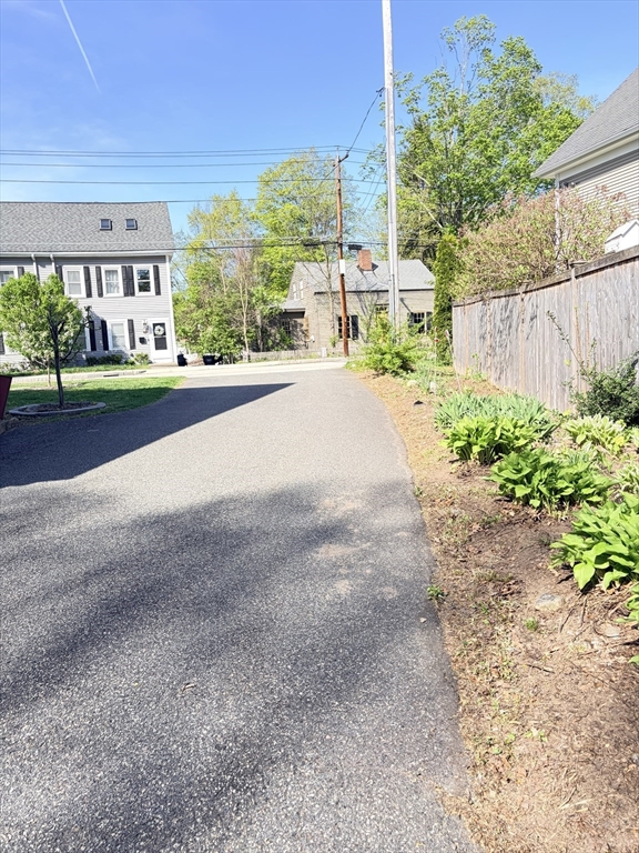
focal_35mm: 26
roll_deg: +3.9
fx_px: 640
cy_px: 426
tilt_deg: -5.7
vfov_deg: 67.3
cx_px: 320
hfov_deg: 53.1
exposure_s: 1/739
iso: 64
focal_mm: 5.96
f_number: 1.6
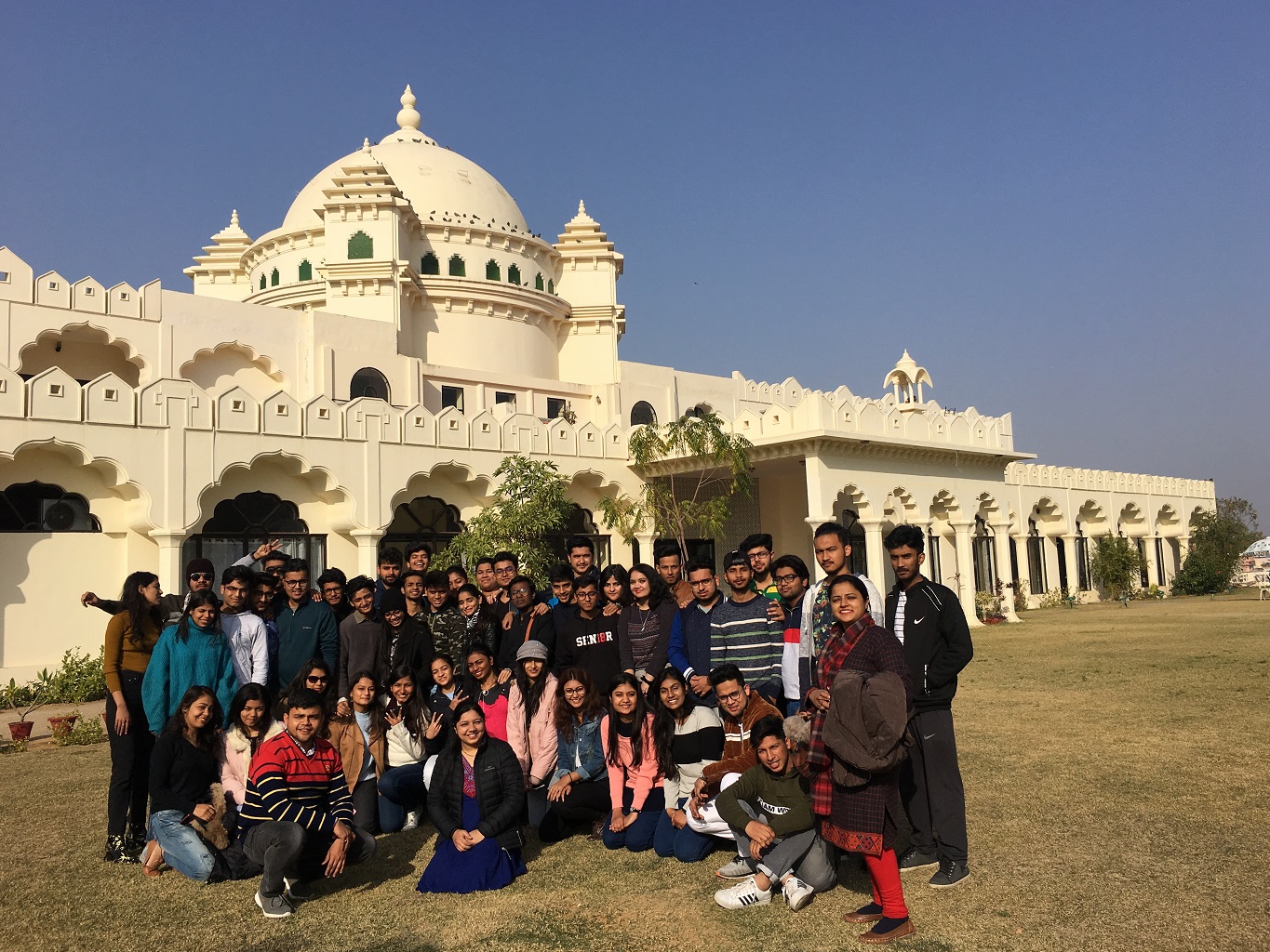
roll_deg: +2.1
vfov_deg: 46.8
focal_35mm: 30
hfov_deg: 60.0
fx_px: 1101
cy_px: 472
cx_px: 648
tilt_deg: +9.5
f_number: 2.2
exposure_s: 1/3497
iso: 25
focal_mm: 4.15
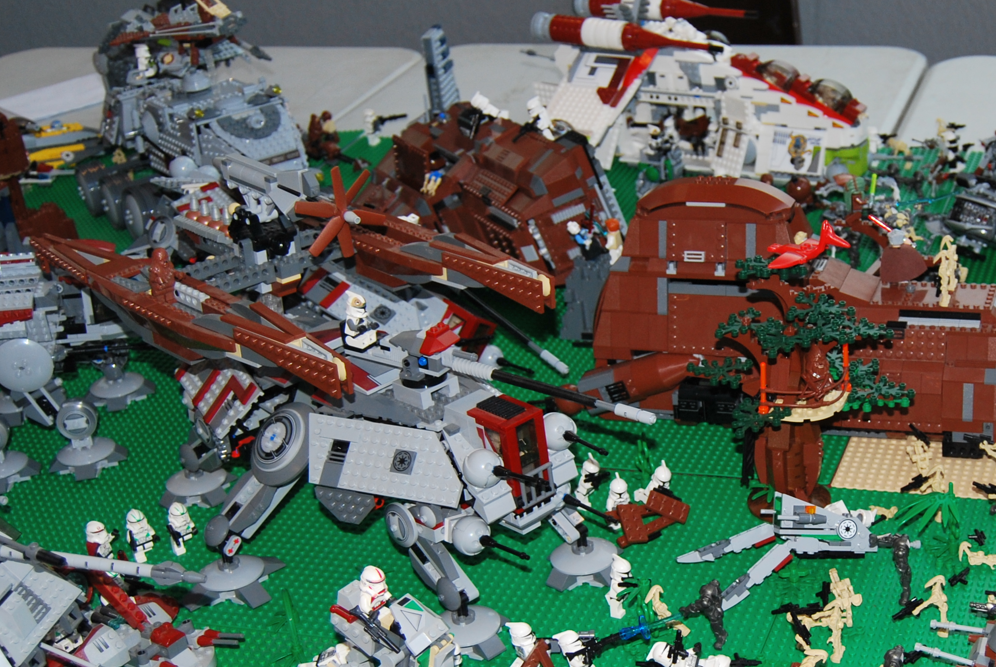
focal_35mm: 62
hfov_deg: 31.8
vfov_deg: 21.9
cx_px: 733
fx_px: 1718
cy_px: 432
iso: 200
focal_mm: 22
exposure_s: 1/60
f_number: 3.8
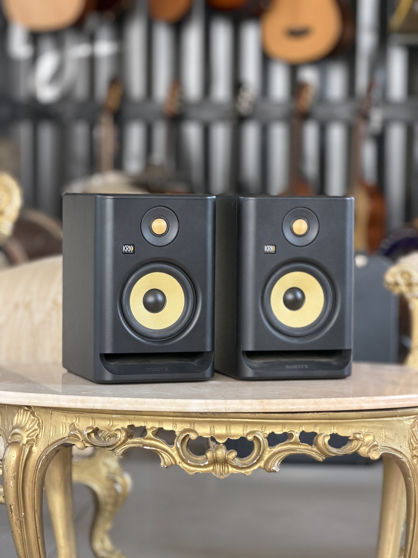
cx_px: 209
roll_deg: -0.7
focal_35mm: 100
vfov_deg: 19.6
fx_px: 1610
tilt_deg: -4.1
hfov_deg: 14.8
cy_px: 279
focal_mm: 16.89
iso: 250
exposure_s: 1/121
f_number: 2.8
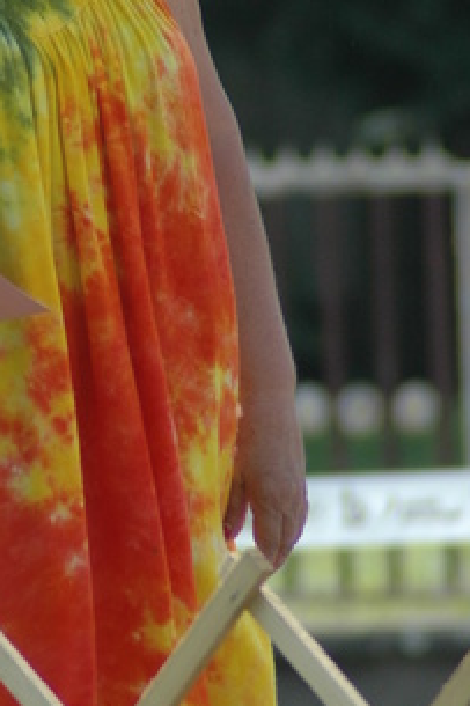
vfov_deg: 2.9
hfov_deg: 1.9
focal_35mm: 722
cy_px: 255
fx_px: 14154
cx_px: 52
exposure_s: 1/1000
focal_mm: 210
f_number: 5
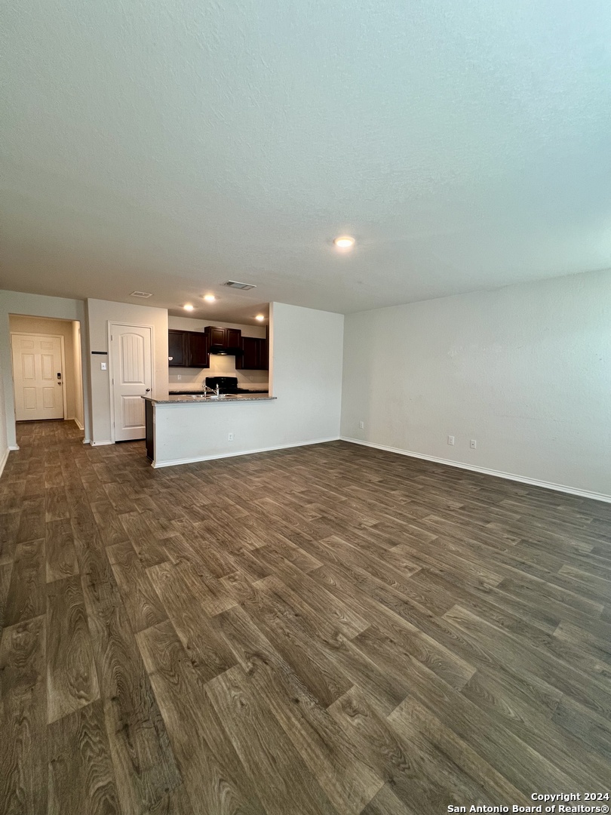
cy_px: 408
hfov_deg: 89.9
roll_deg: -0.9
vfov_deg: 106.2
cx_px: 306
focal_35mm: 13
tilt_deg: -5.0
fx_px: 306
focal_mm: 1.57
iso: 160
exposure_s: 1/60
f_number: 1.8
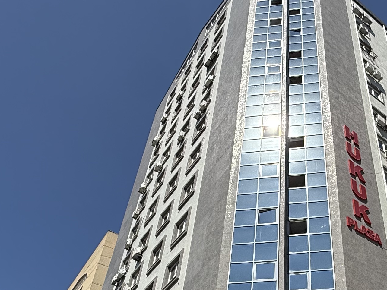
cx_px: 281
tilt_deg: +39.5
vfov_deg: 31.3
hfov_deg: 41.9
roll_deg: -1.8
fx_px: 492
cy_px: 261
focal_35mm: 44
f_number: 2.2
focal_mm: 2.22
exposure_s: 1/4425
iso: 64
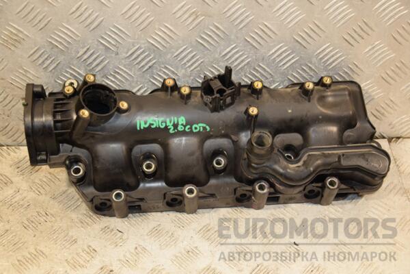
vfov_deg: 23.8
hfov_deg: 35.1
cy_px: 137
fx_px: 649
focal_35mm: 57
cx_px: 205
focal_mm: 38
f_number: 5
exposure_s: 1/125
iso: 800
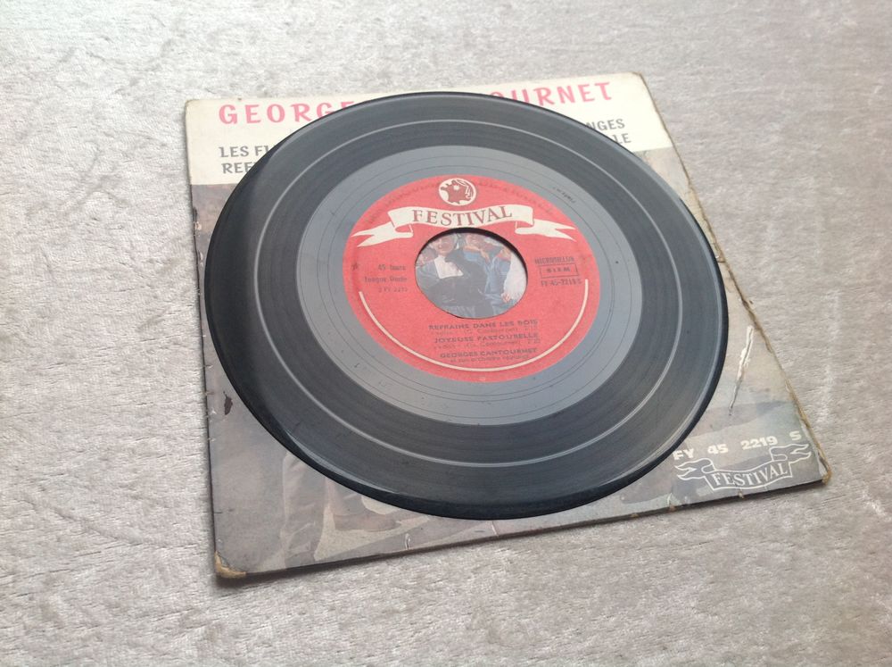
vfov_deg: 40.6
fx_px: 901
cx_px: 446
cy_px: 334
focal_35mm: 35
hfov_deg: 52.7
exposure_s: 1/20
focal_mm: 4.28
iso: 50
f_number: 2.4
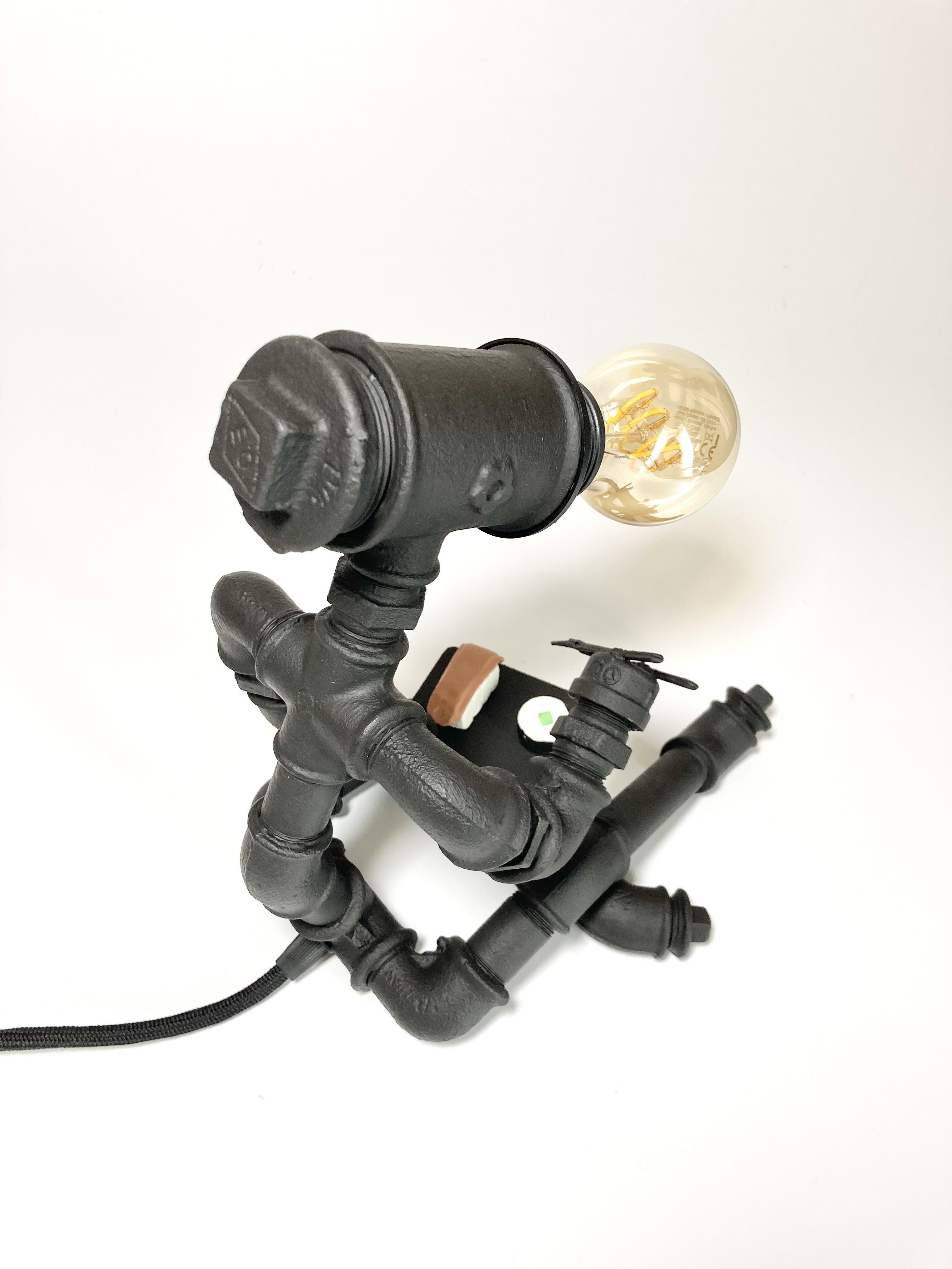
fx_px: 1027
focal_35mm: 28
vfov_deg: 63.4
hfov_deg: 49.7
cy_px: 634
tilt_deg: -48.2
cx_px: 476
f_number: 1.8
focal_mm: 3.99
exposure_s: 1/100
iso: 40
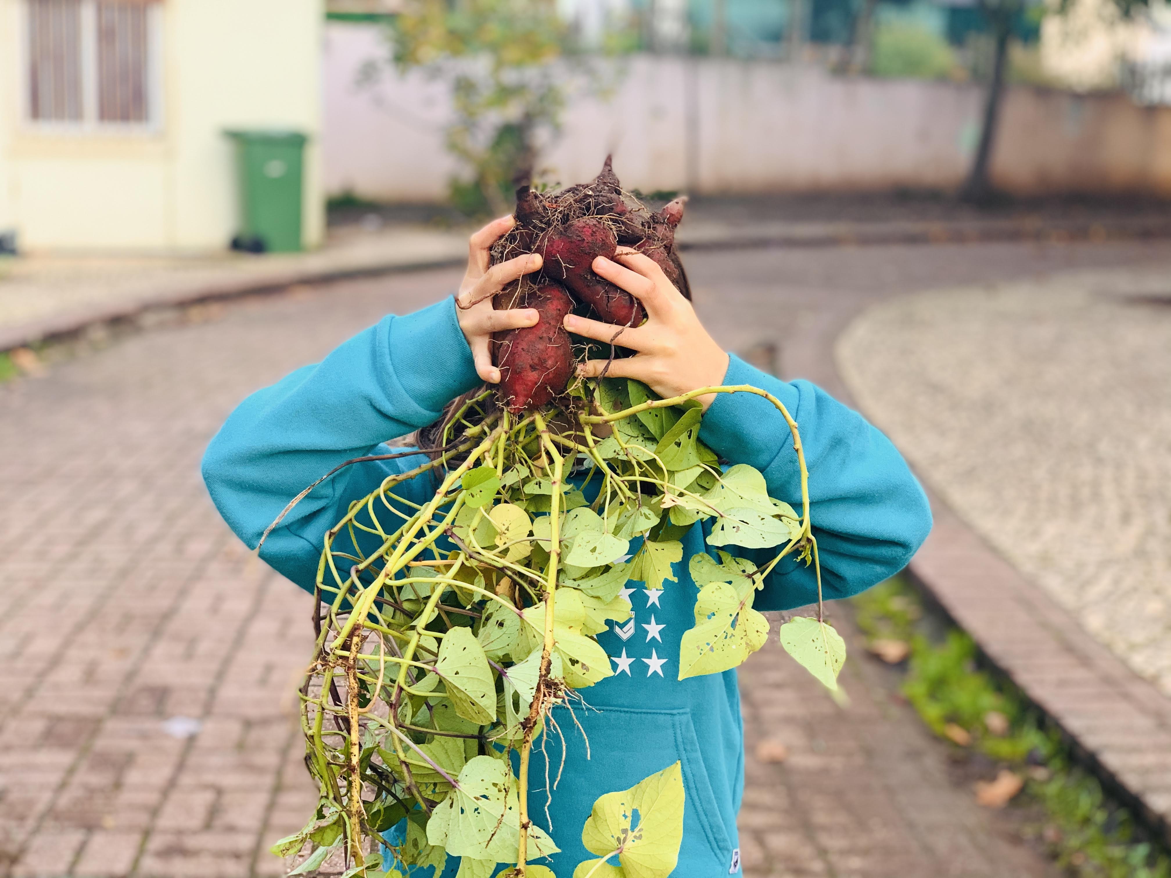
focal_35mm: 52
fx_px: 1759
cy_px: 439
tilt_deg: -10.1
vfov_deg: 28.0
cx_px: 586
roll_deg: -2.0
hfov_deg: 36.8
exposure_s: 1/122
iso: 64
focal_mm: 6
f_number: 2.4
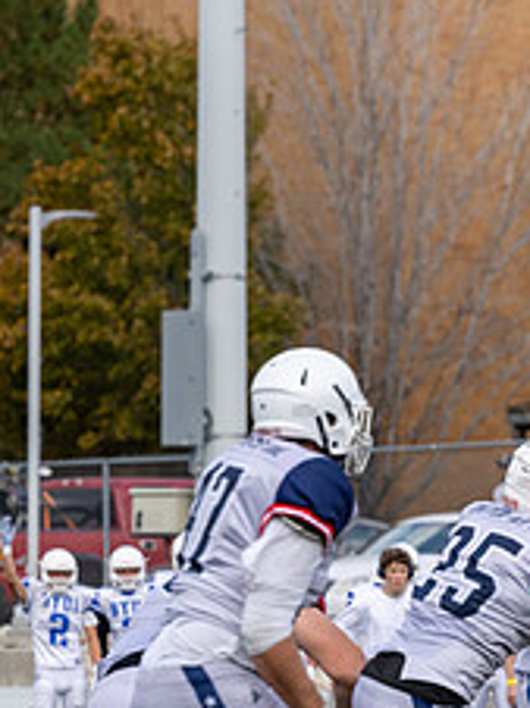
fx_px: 7424
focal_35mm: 363
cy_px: 619
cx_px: 782
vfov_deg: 5.5
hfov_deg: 4.1
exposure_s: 1/1000
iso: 200
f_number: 4
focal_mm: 130
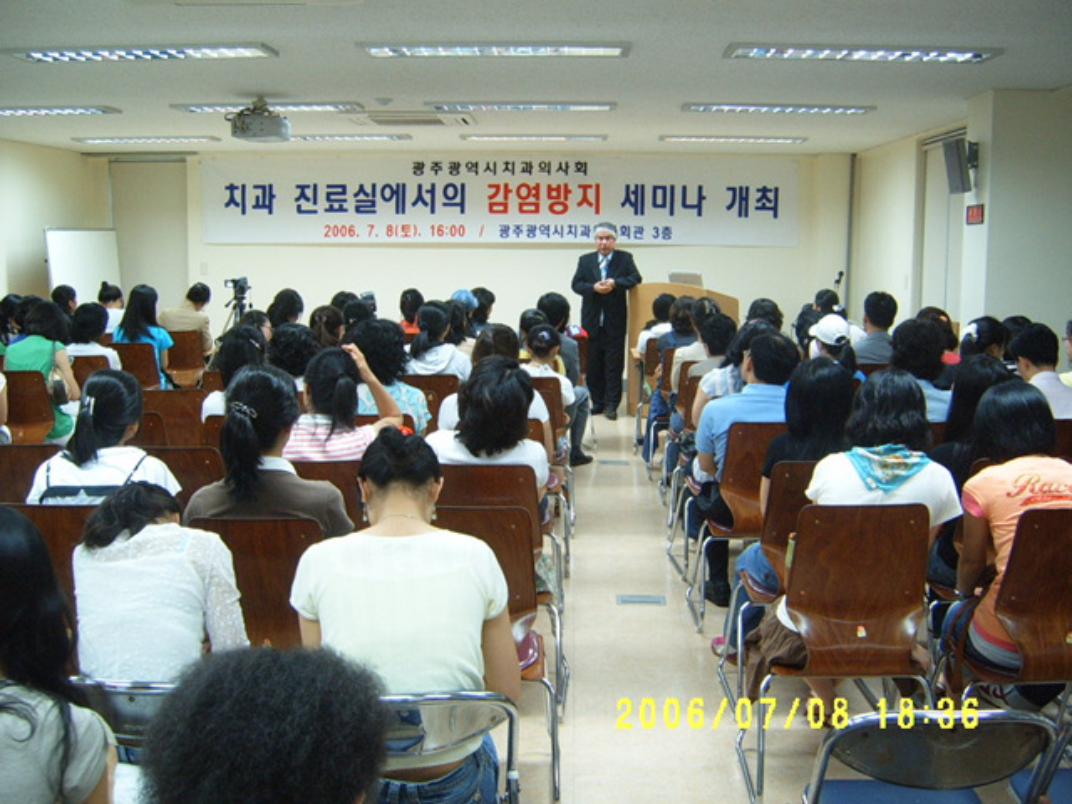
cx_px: 536
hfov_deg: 50.1
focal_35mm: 37
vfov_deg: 38.7
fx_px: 1146
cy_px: 402
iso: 141
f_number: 2.9
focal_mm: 6.2
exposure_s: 1/10
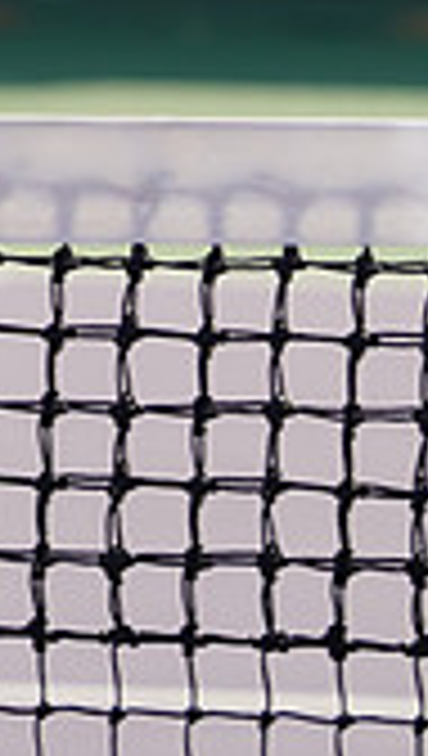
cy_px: -540
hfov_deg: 1.2
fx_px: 19874
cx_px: -318
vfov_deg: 2.2
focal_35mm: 989
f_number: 8
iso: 100
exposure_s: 1/250
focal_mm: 274
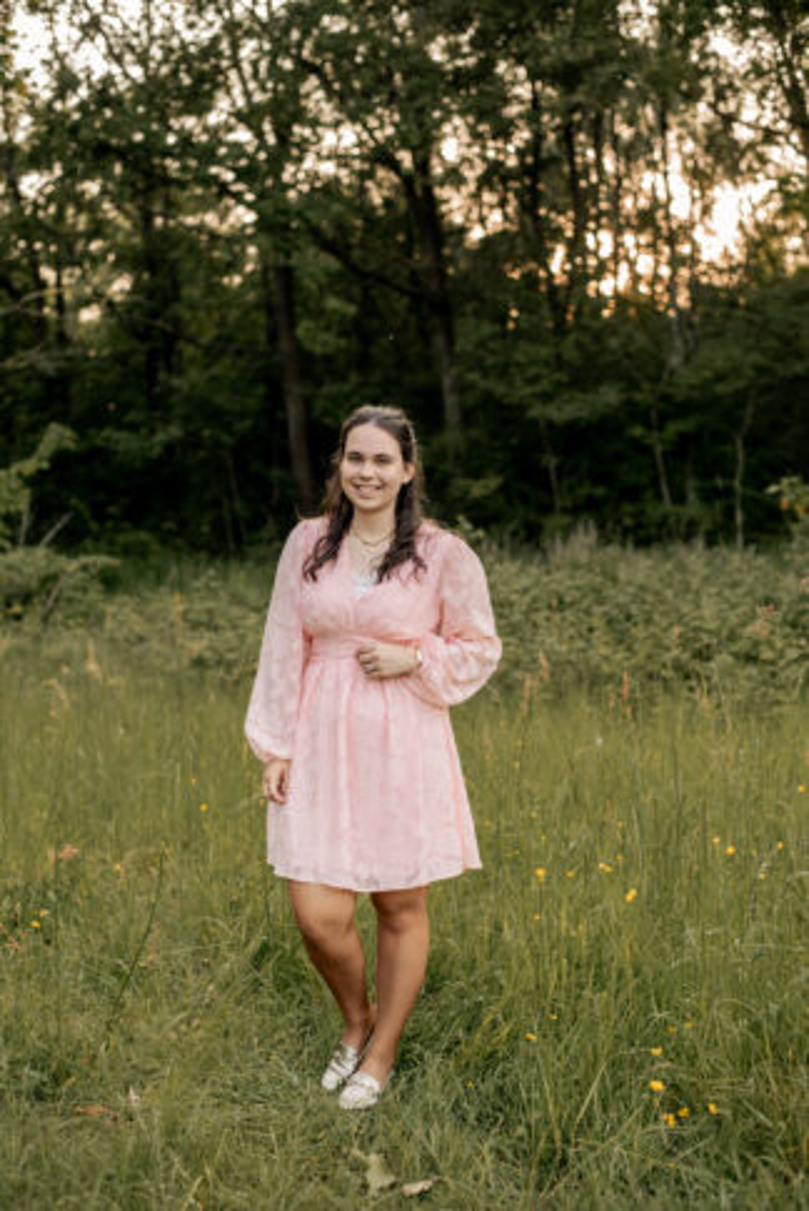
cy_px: 606
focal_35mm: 50
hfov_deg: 27.0
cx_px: 404
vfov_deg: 39.6
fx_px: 1683
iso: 500
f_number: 2.5
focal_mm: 50
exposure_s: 1/800
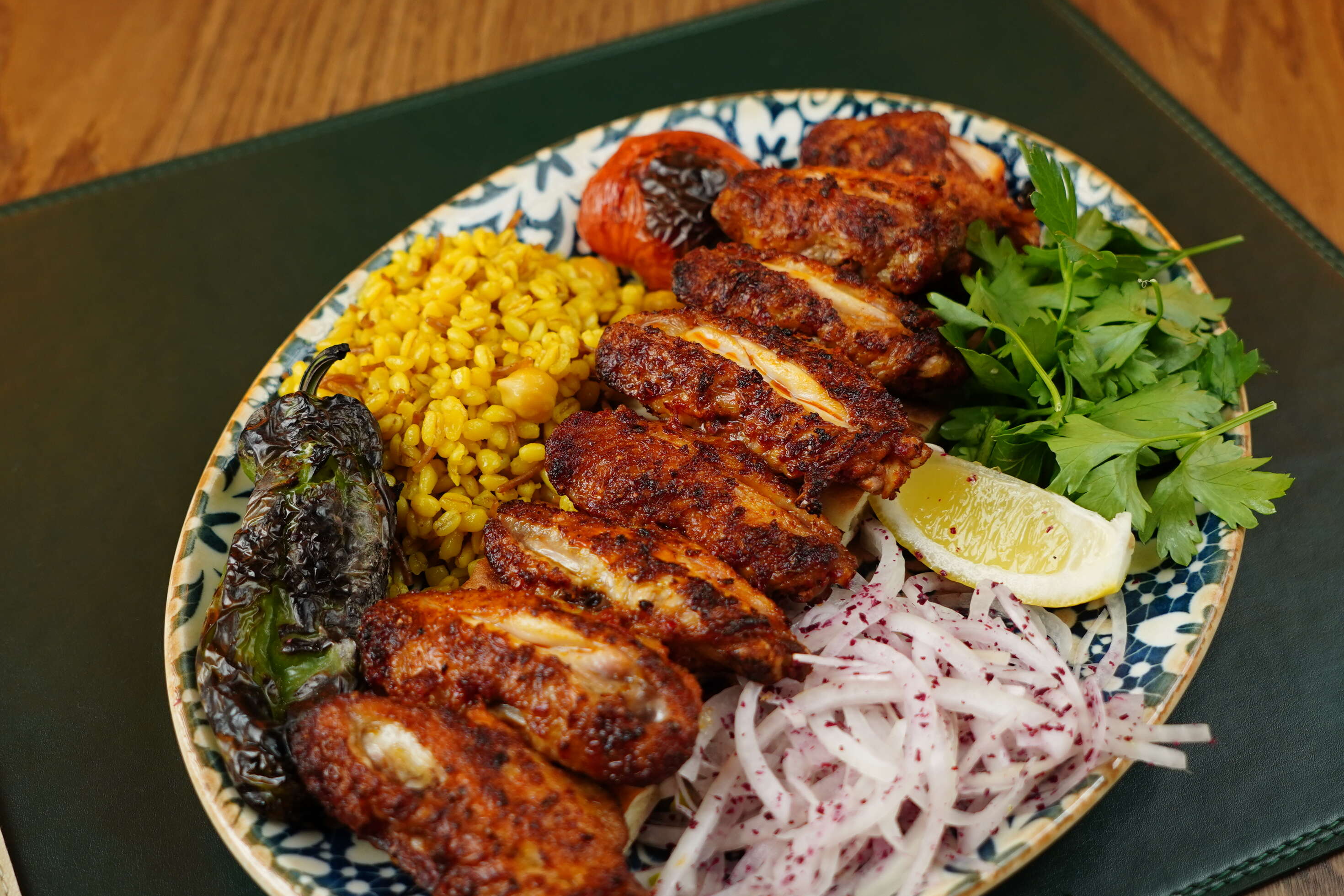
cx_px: 664
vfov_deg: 27.0
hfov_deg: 39.6
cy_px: 449
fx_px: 1867
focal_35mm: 50
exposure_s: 1/125
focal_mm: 33
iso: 640
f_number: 4
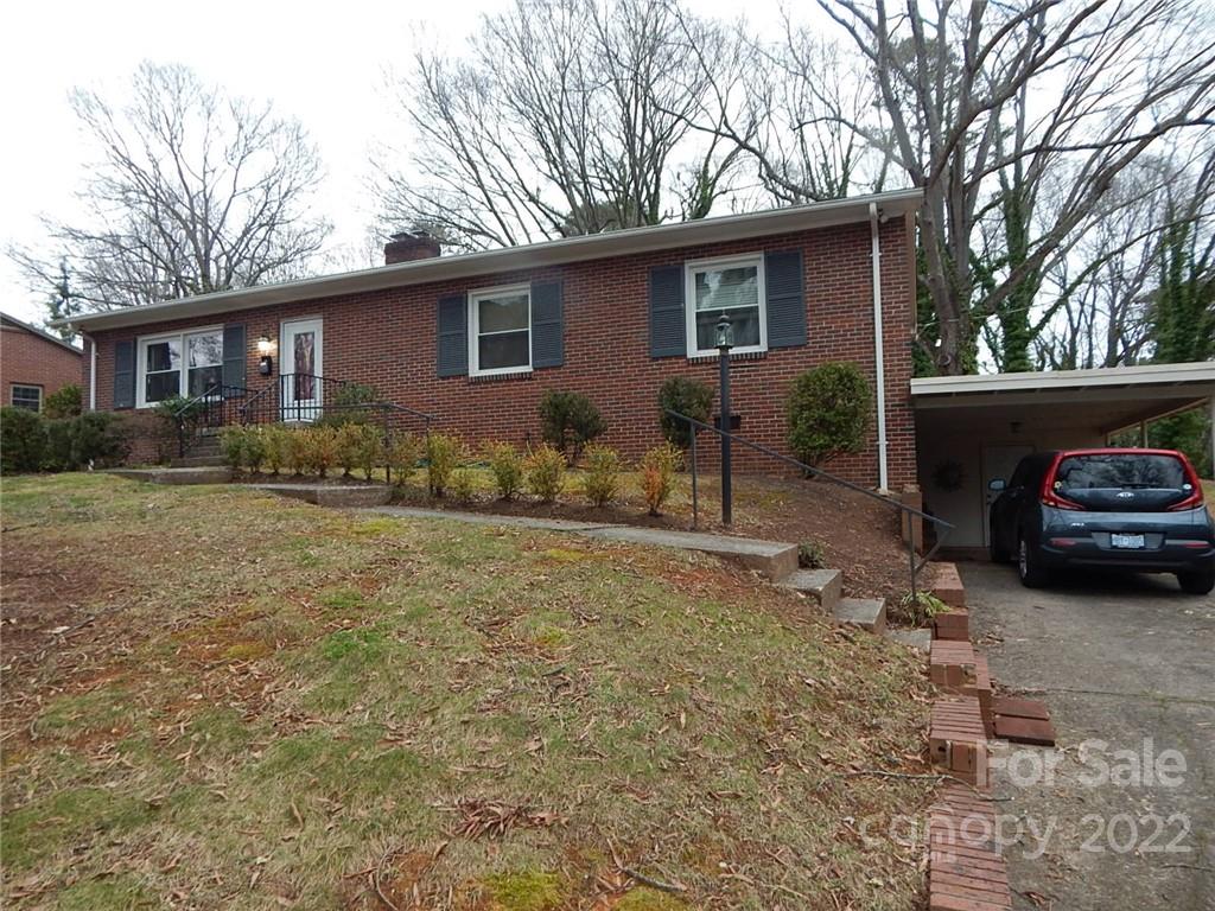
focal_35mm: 22
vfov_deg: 61.1
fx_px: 772
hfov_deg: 76.4
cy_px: 456
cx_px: 608
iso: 125
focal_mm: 4
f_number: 3
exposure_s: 1/40
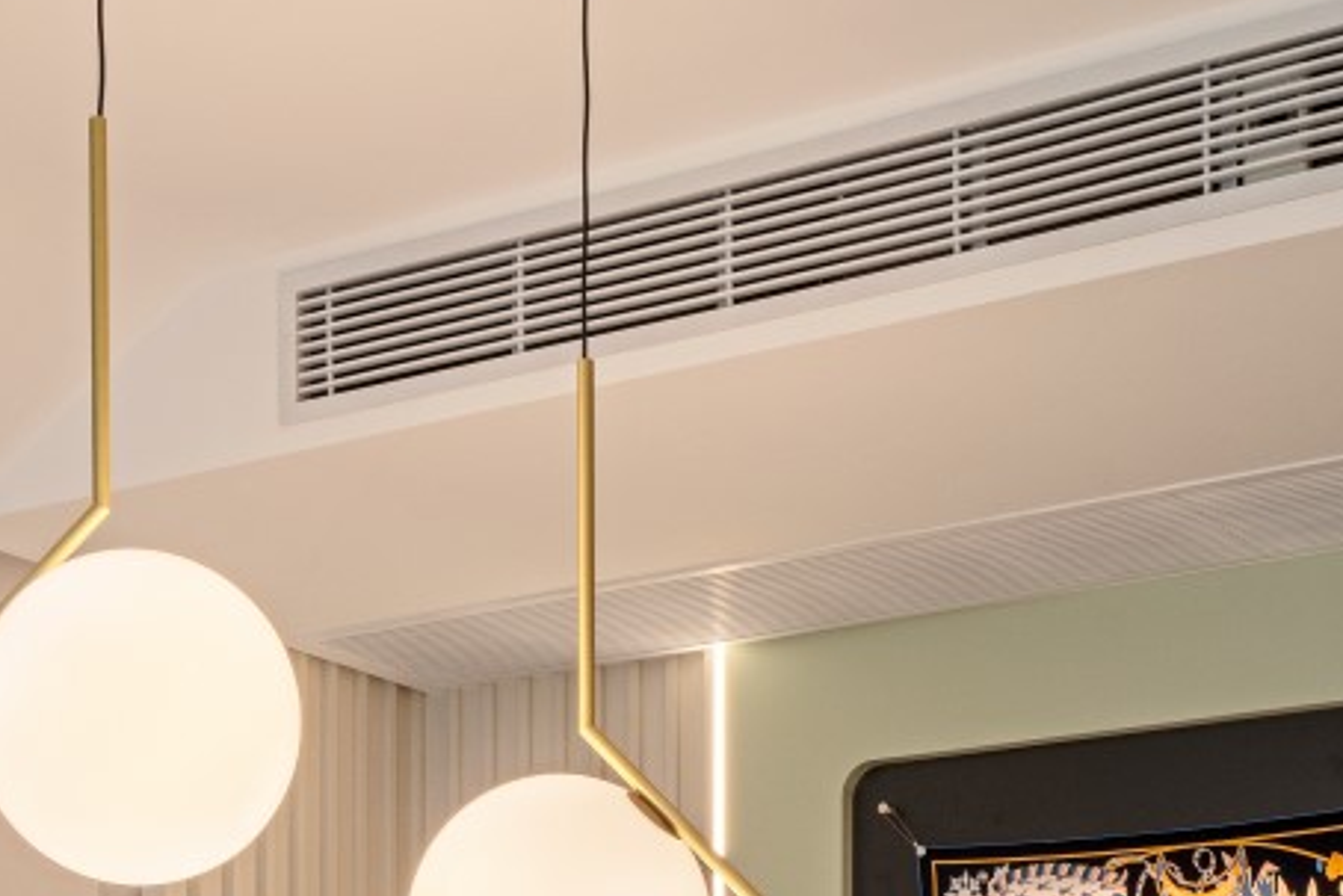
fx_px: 3060
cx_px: 541
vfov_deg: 15.2
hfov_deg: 24.7
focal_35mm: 82
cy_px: 1408
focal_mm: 23
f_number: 13
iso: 200
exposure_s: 1/6
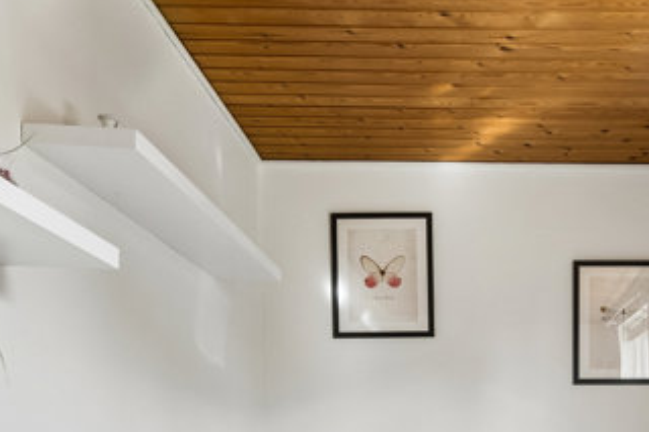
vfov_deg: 28.5
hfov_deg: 44.5
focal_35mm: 41
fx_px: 743
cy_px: 508
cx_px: 535
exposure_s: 1/50
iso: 200
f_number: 8
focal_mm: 11
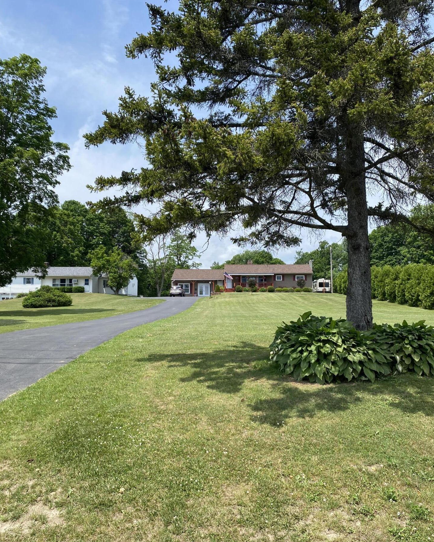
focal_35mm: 28
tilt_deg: +5.2
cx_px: 212
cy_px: 285
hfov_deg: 51.5
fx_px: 450
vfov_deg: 62.2
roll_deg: -0.5
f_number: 1.8
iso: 32
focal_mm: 4.25
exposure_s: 1/2105
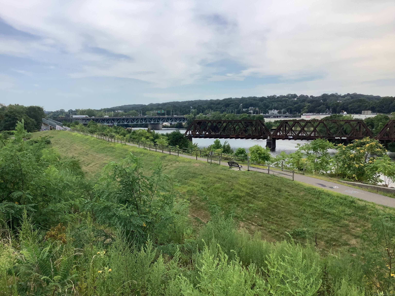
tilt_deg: -5.6
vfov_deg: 45.4
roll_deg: -0.3
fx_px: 354
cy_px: 148
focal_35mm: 31
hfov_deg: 58.4
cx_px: 198
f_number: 2.4
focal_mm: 3.3
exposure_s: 1/823
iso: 25
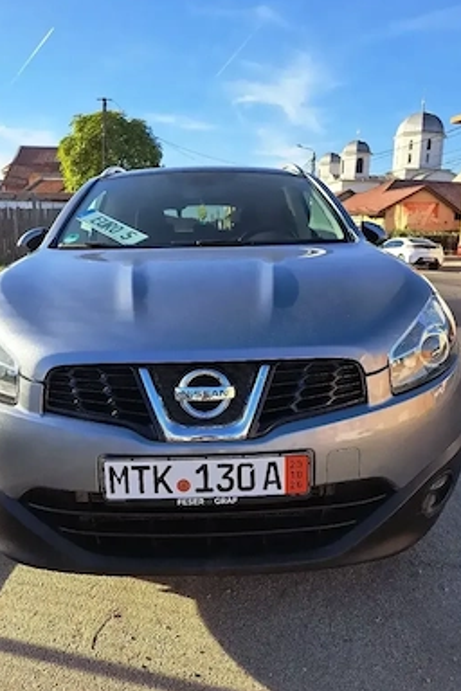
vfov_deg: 69.4
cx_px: 209
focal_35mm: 26
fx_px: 499
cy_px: 337
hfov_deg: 49.5
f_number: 1.8
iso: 50
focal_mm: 5.23
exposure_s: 1/1000
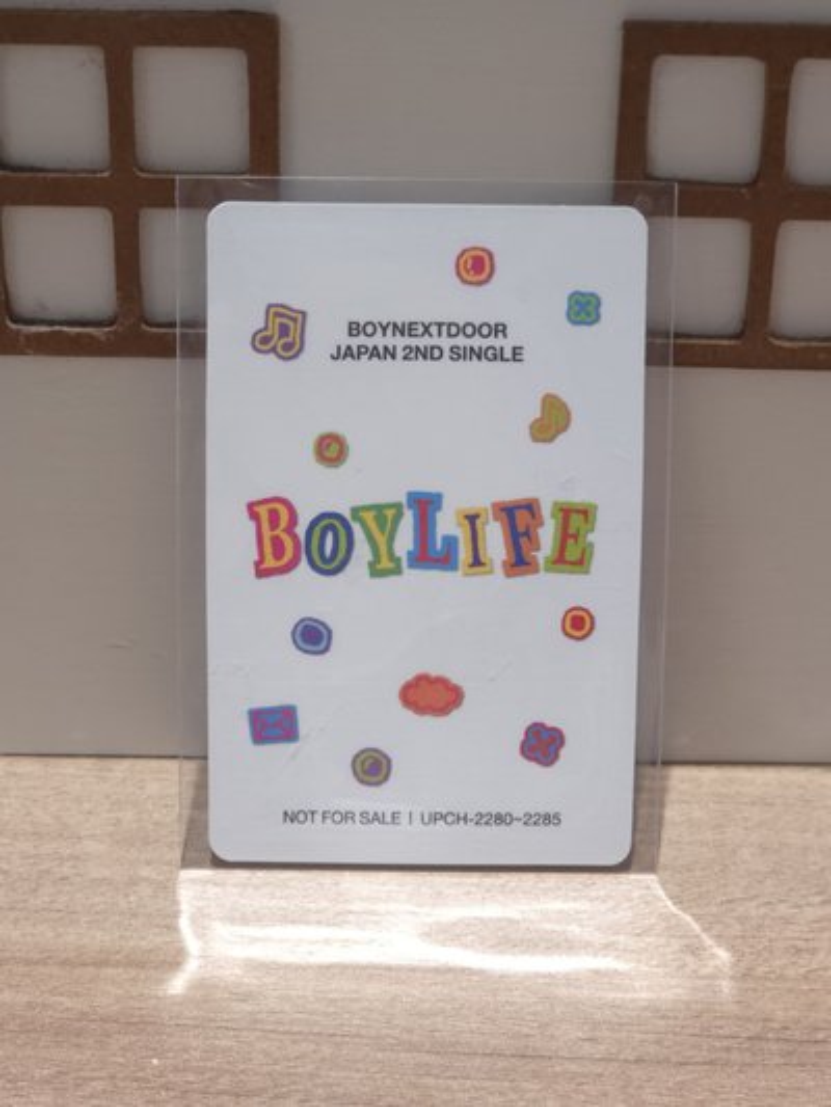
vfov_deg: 28.2
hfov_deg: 21.3
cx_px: 416
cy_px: 554
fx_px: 2208
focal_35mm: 69
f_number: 2.4
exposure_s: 1/30
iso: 160
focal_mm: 7
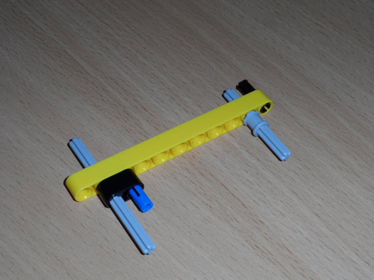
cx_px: 187
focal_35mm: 62
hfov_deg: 31.2
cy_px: 140
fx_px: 670
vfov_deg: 23.7
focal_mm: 10.2
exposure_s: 1/15
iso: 100
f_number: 7.5
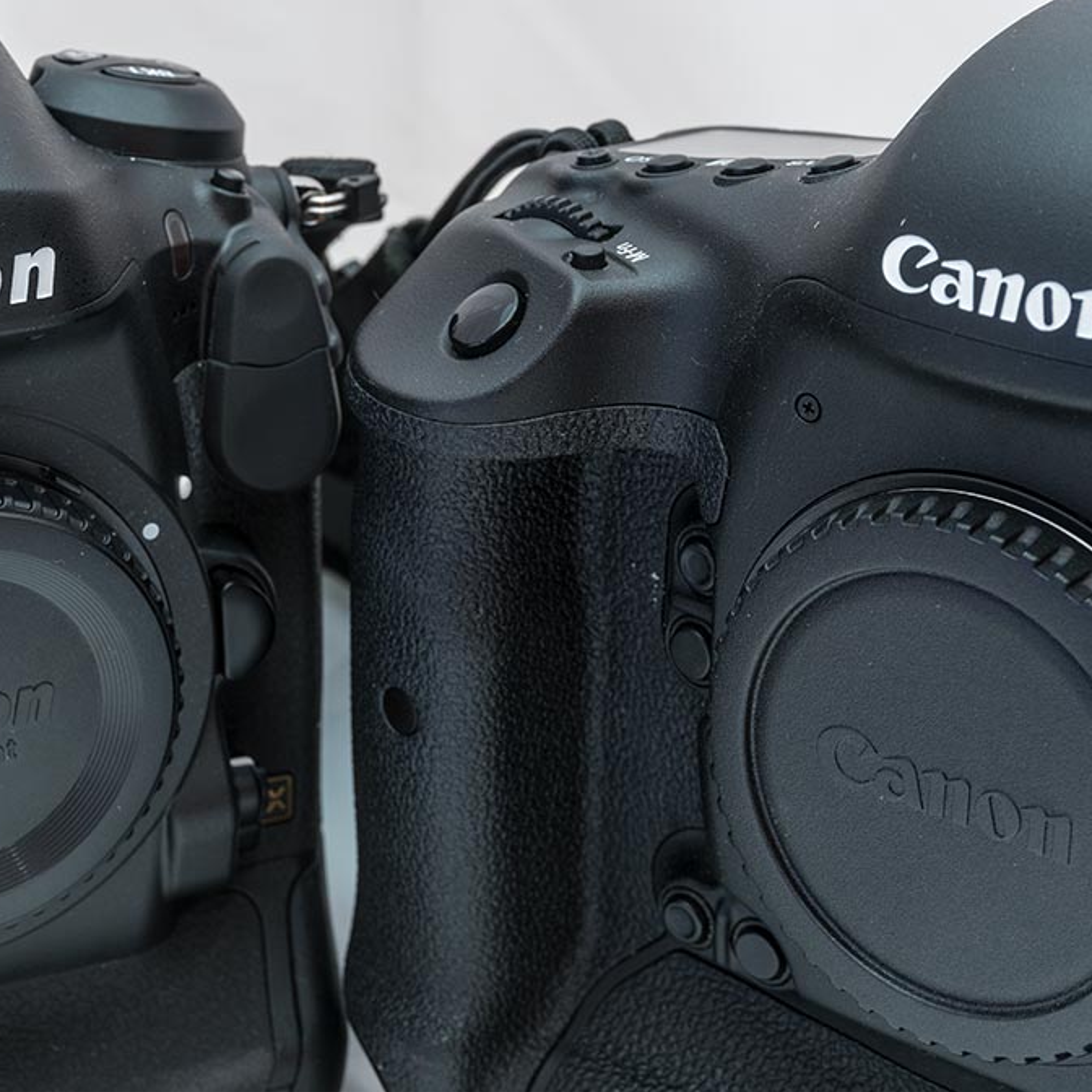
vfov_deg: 17.9
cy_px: 540
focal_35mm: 97
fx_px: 3462
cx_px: 416
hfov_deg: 17.9
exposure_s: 2
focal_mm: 50
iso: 100
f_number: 10
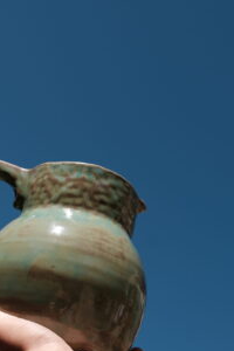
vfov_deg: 31.7
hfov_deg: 21.4
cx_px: 62
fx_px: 614
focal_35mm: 63
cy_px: 226
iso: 160
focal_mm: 28.3
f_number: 6.4
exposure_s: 1/640
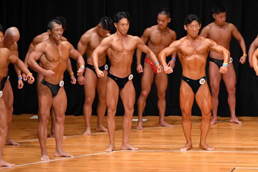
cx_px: 129
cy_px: 86
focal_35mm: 270
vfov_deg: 5.1
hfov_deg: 7.6
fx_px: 1934
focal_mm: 180
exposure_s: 1/400
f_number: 5.6
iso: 5000
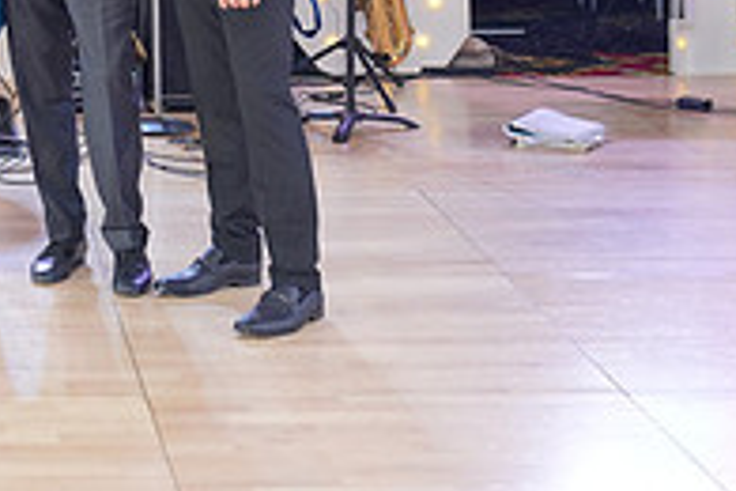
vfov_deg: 11.7
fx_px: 2310
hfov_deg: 17.4
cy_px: -210
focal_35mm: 113
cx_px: -113
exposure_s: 1/200
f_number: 4
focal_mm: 38
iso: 1250
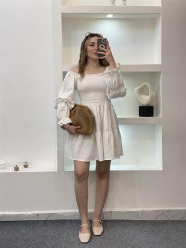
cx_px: 93
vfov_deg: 36.8
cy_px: 124
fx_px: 372
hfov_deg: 28.0
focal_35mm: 52
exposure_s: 1/100
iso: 64
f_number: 2
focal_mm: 6
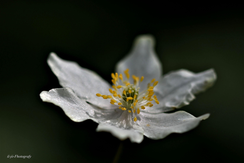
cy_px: 82
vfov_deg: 4.4
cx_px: 122
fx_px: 2135
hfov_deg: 6.5
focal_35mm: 315
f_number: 7.1
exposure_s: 1/320
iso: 220
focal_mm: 210
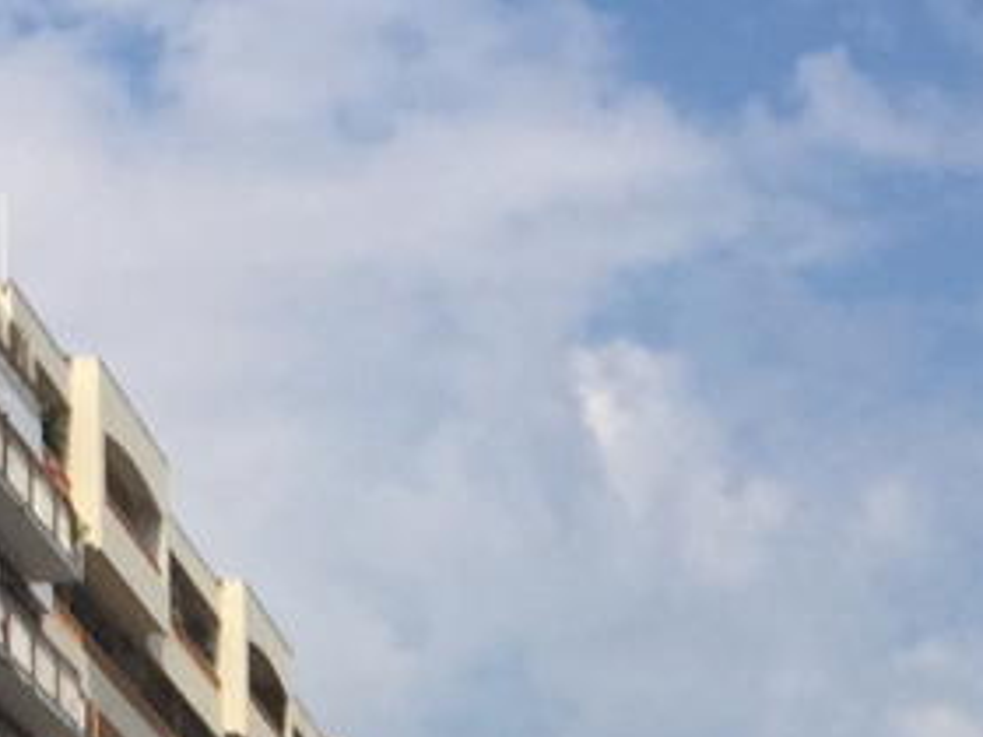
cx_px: 1057
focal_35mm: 166
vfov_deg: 8.5
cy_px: 1485
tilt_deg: +2.1
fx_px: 4714
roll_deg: +0.1
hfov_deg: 11.7
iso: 32
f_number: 2.2
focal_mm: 4.15
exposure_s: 1/4405
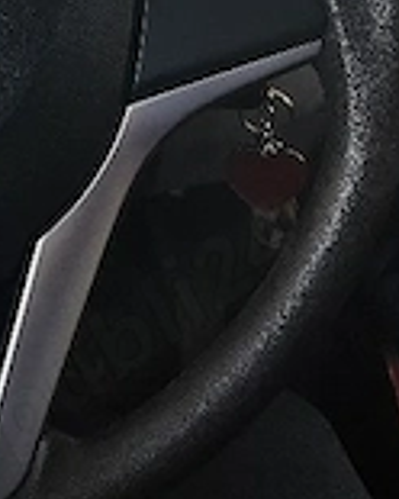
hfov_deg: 17.5
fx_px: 1284
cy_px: -193
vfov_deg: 19.8
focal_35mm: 87
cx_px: 325
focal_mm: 6.3
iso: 50
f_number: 1.7
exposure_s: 1/182
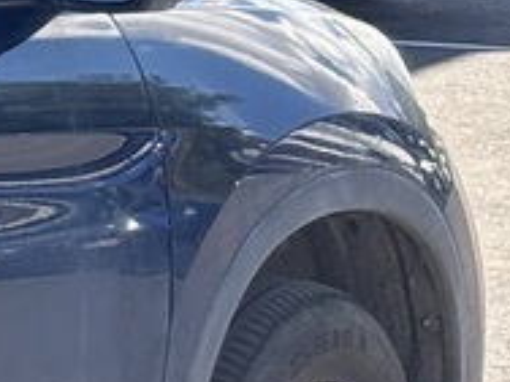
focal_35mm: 399
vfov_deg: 3.7
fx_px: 5878
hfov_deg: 4.7
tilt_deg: -2.4
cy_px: 19
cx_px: -1251
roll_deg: +1.0
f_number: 1.6
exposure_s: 1/571
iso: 32
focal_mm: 5.96
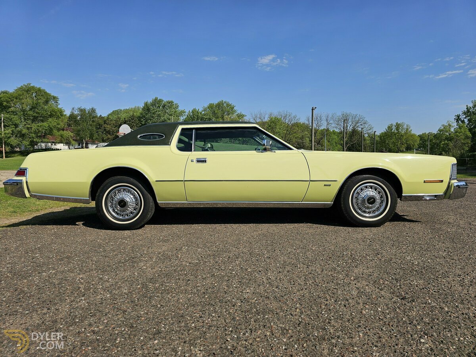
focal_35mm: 23
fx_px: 316
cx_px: 238
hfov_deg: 73.9
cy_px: 178
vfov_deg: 58.9
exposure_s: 1/1533
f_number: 1.7
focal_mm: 6.3
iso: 16
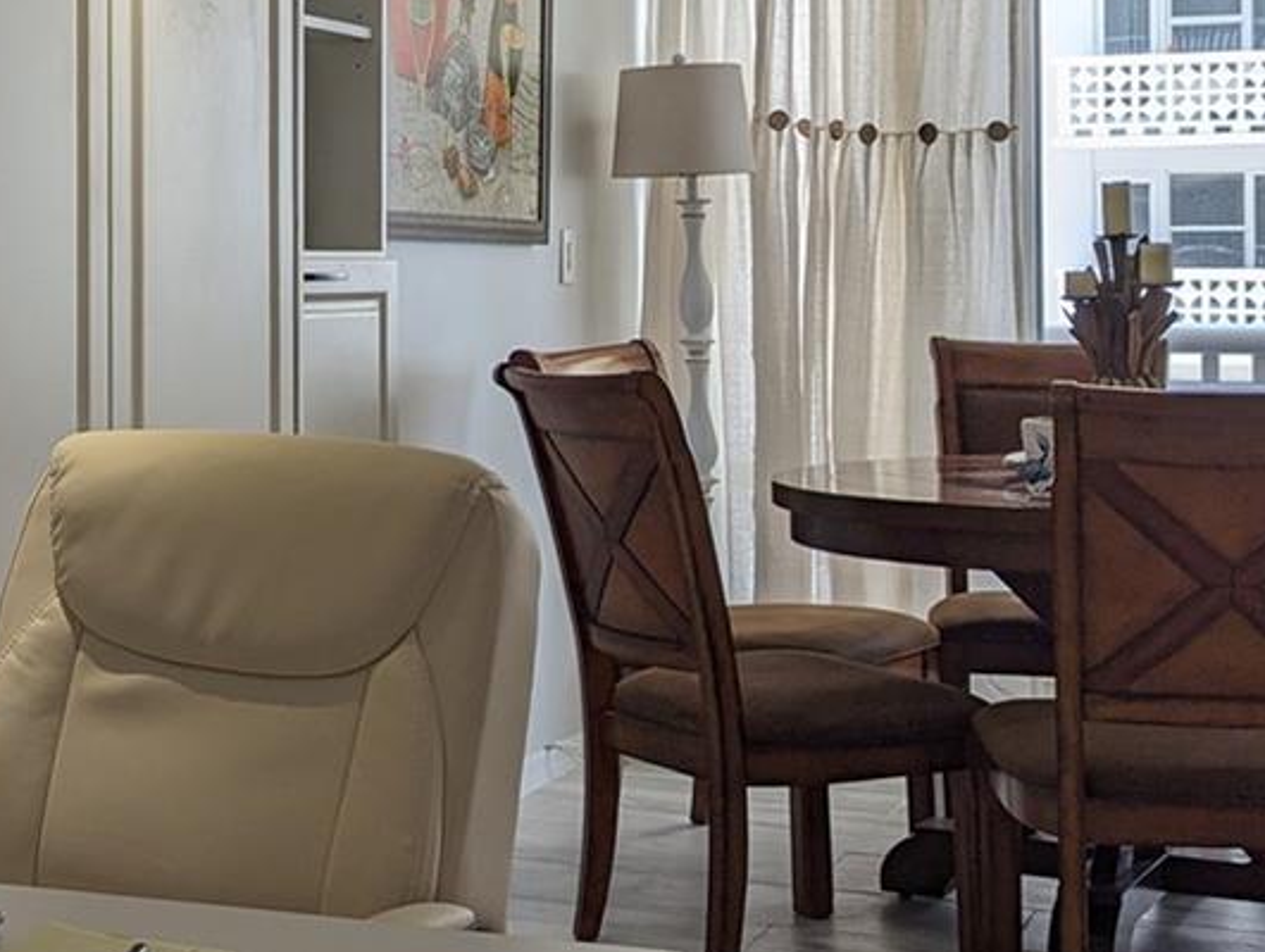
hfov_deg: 25.9
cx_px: 79
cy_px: 245
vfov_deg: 20.3
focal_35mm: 72
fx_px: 2635
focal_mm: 6.81
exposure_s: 1/210
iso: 32
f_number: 1.85
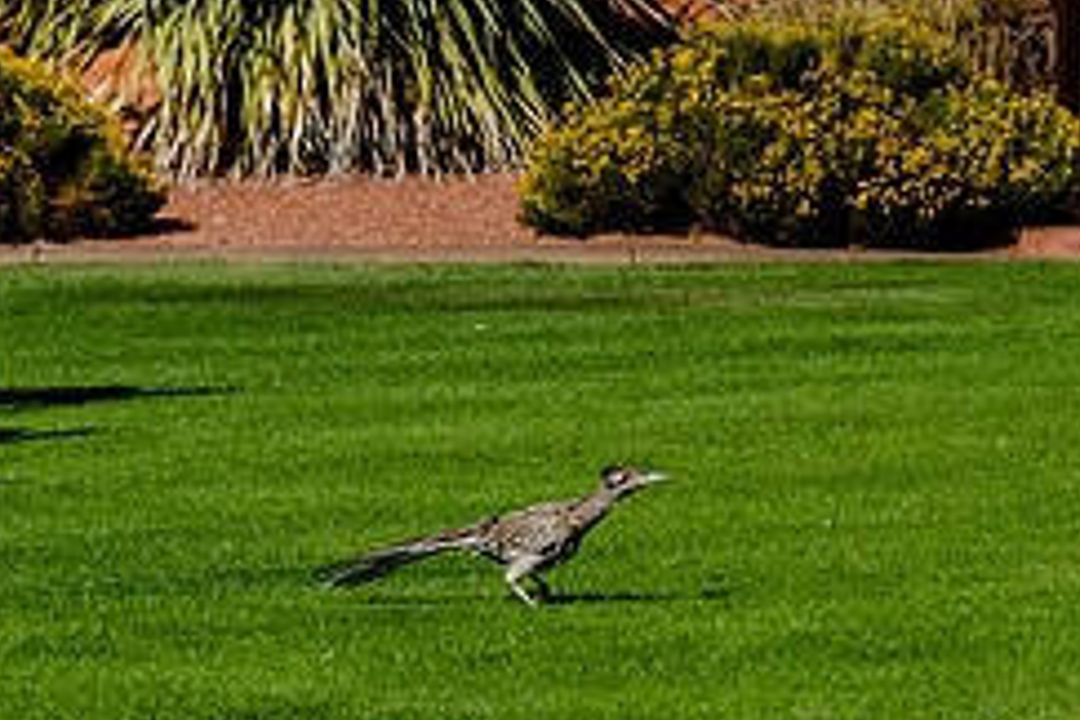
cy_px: 850
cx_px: 830
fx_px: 14339
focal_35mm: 478
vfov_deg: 2.9
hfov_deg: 4.3
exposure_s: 1/2500
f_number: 6.3
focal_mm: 120
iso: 400
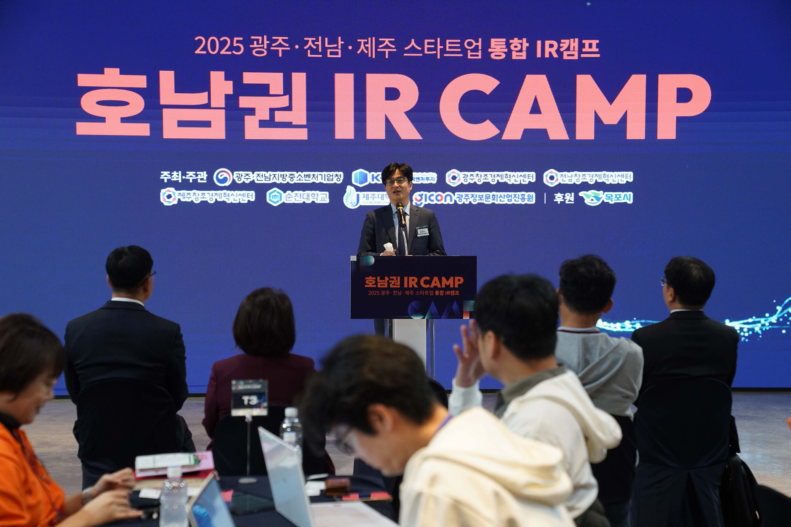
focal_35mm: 70
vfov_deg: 19.5
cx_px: 396
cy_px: 264
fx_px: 1538
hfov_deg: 28.8
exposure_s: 1/160
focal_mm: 70
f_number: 4
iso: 2000
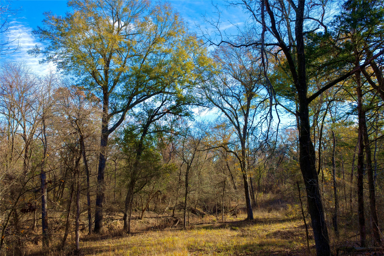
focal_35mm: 28
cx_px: 192
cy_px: 128
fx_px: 299
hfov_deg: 65.5
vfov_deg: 46.4
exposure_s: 1/240
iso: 100
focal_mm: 14.45
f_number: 2.8
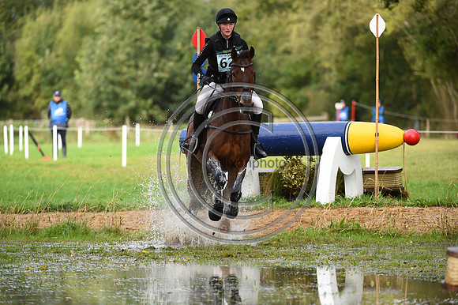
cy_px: 152
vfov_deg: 4.9
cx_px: 229
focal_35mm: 280
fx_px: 3560
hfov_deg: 7.4
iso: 1000
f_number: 5
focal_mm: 280
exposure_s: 1/1250
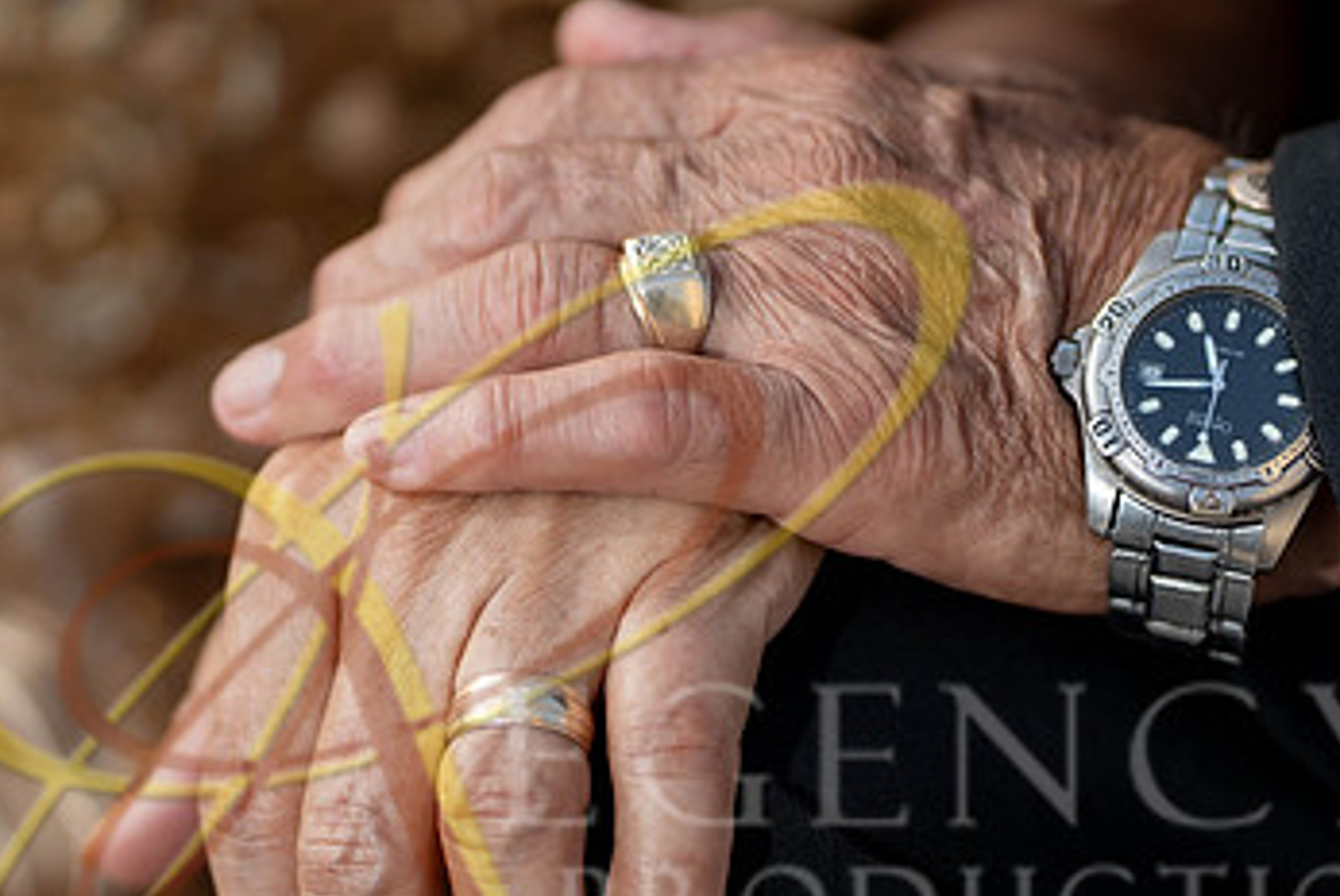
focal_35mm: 142
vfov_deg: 9.7
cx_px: 664
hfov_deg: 14.4
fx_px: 5290
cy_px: 674
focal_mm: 85
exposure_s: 1/2000
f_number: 2.2
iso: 200
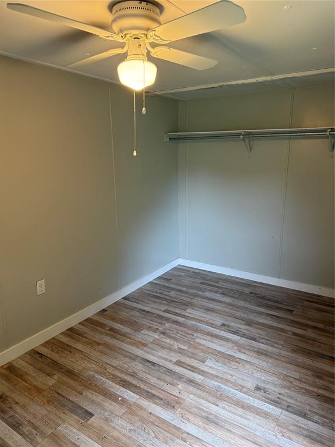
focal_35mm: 24
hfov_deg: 56.8
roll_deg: -0.4
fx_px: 310
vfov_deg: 71.6
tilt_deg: -11.4
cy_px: 224
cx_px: 168
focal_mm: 6.76
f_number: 1.78
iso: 400
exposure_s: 1/120
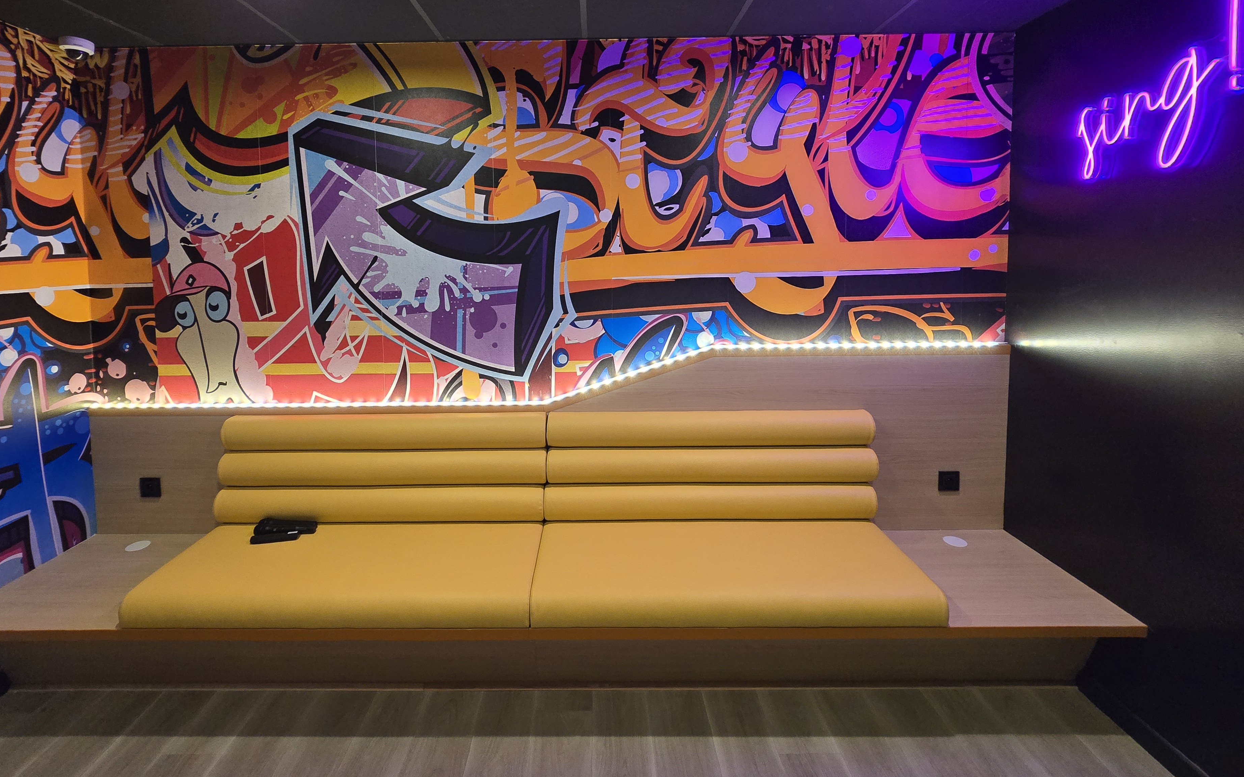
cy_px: 274
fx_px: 509
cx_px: 589
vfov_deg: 73.0
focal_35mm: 15
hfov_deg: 101.4
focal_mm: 2.2
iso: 400
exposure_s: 1/53
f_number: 2.2
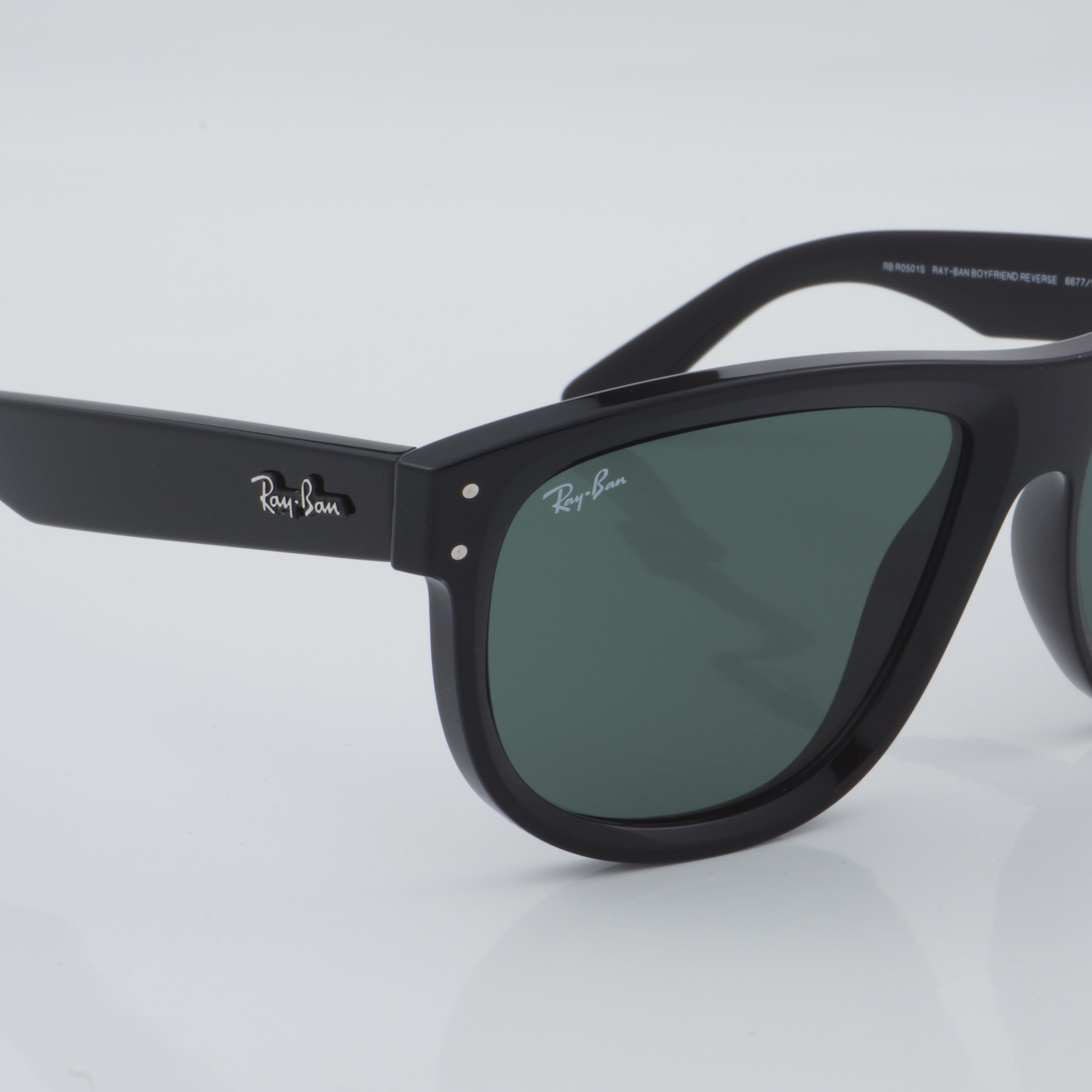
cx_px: 601
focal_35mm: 96
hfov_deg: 18.1
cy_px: 546
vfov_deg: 18.1
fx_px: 3426
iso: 100
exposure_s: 1/4
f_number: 32
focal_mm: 50
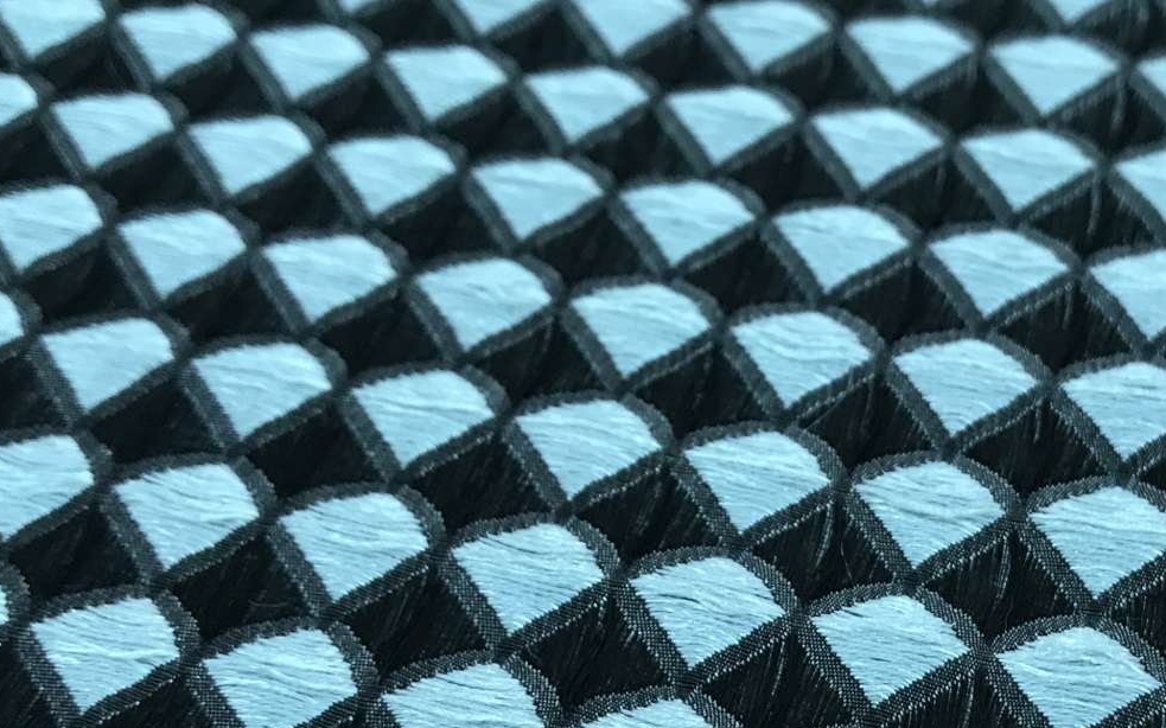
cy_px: 588
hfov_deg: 34.3
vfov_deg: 22.1
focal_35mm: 58
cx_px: 884
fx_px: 1843
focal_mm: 3.99
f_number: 1.8
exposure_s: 1/24
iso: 40
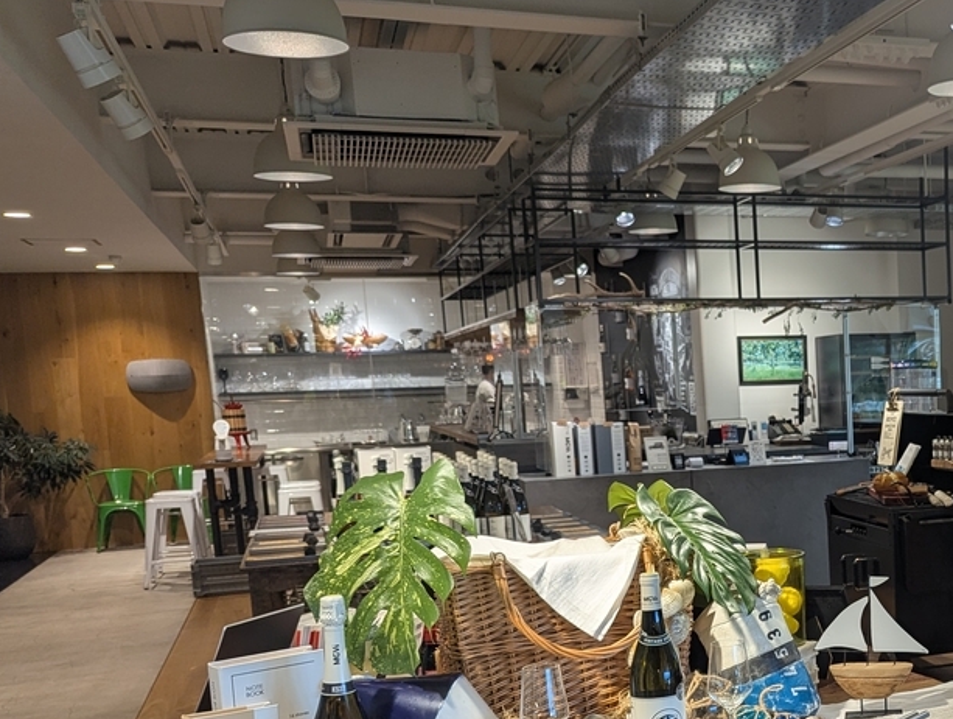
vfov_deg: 30.6
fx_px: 1296
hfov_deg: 37.1
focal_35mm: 47
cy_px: 515
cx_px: 903
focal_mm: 6.81
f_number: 1.85
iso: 50
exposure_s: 1/100
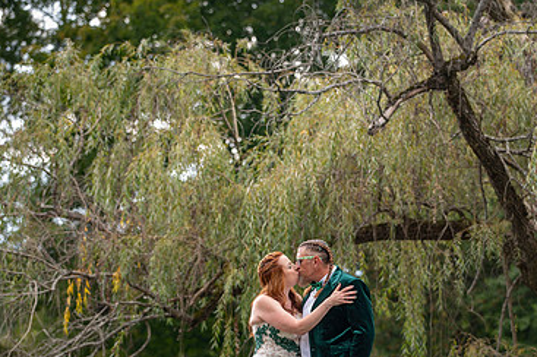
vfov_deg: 8.0
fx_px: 2563
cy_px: 275
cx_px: 369
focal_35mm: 172
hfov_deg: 11.9
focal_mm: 105
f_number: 3.2
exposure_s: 1/125
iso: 50
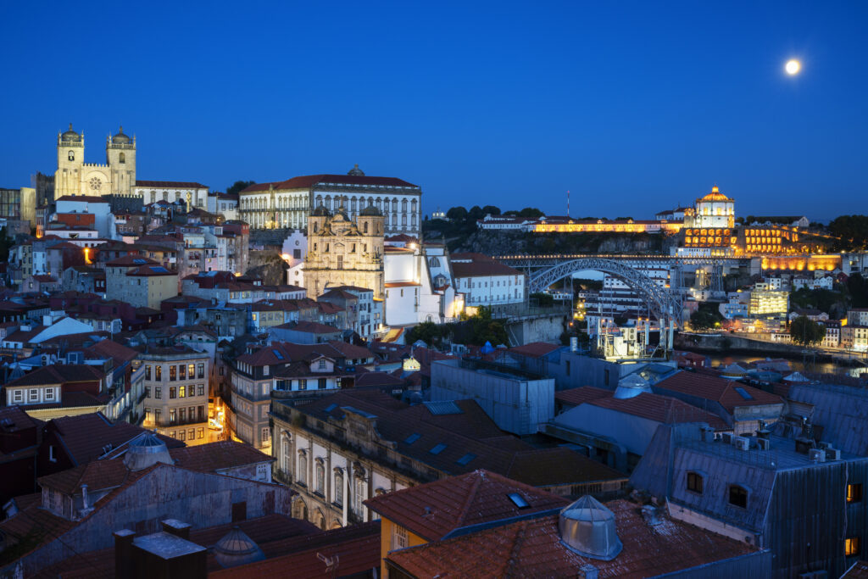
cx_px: 434
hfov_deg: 54.4
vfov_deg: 37.9
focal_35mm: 35
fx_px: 844
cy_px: 290
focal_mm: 35
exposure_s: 13
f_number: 11
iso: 100
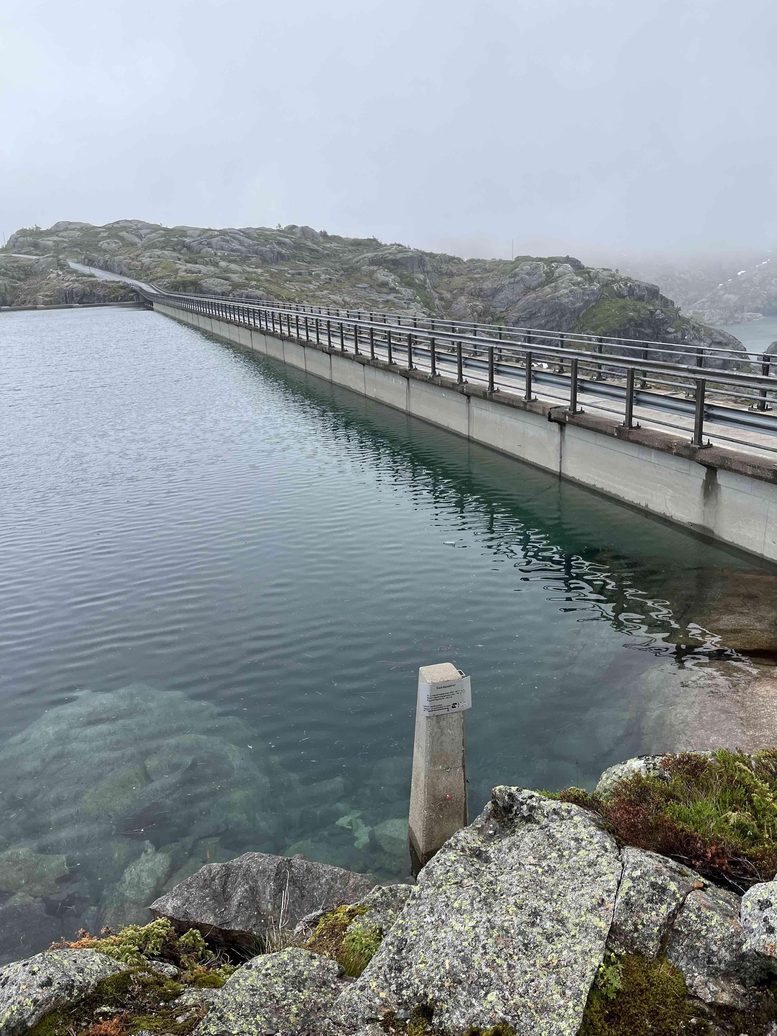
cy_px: 518
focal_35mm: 26
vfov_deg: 67.3
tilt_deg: -17.7
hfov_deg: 53.1
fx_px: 778
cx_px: 388
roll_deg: +3.0
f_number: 1.6
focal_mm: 5.1
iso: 50
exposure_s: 1/810
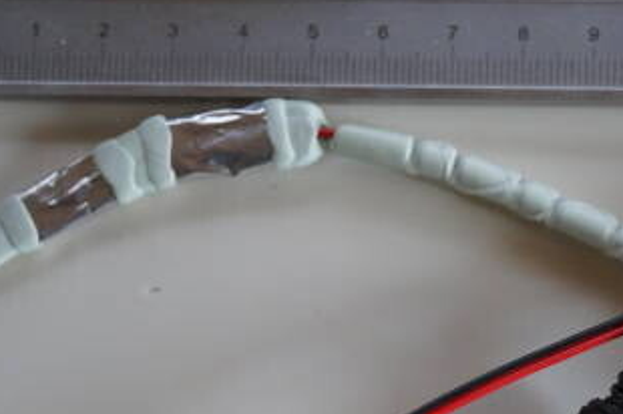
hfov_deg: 21.7
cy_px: 415
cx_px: 470
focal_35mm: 93
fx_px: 1608
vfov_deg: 14.4
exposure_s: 1/160
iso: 1250
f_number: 4
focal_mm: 30
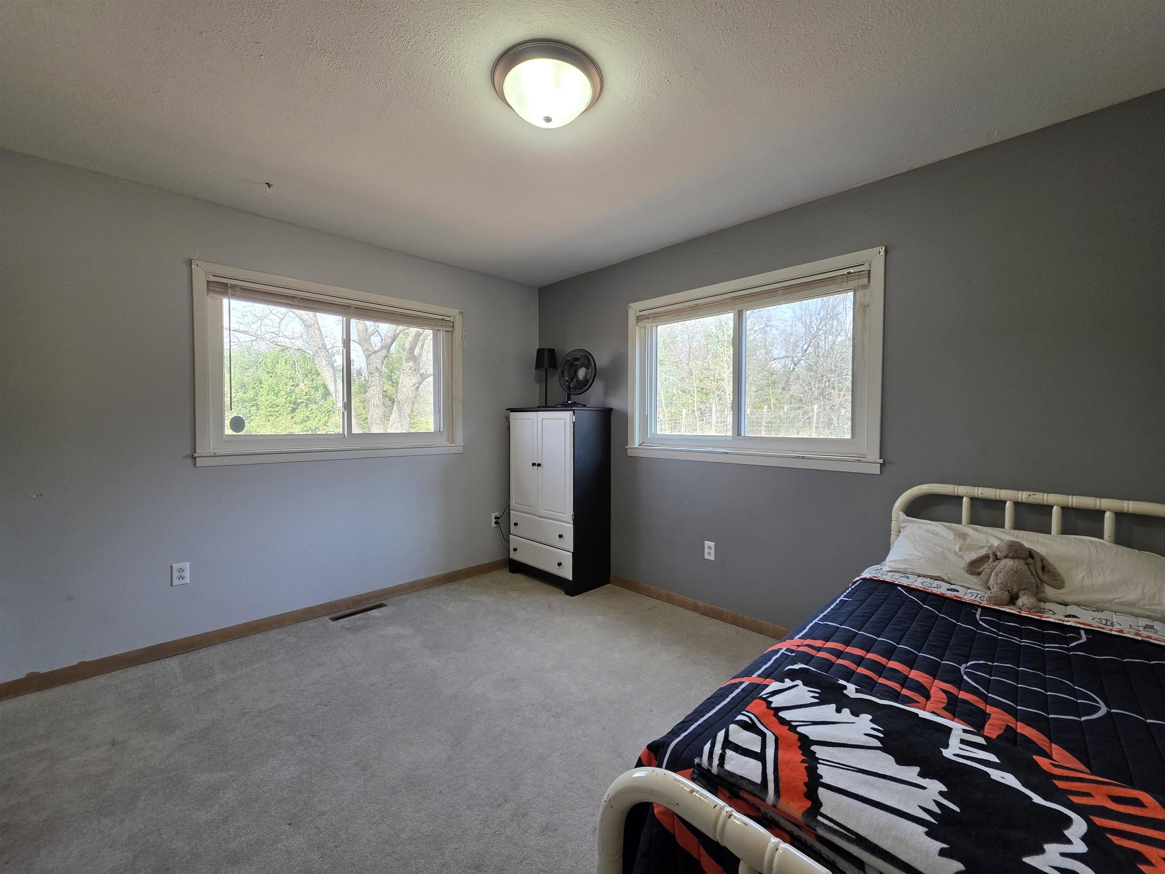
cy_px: 437
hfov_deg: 106.2
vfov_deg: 89.9
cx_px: 582
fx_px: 438
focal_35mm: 13
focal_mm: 2.2
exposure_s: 1/120
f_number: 1.9
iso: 100
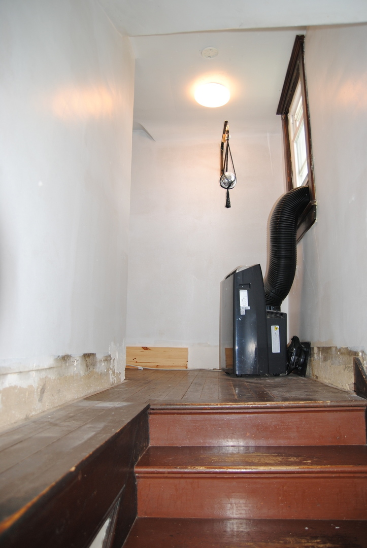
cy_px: 274
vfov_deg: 41.1
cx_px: 184
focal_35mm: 48
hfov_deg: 28.2
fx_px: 732
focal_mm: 32
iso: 200
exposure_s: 1/60
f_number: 2.8
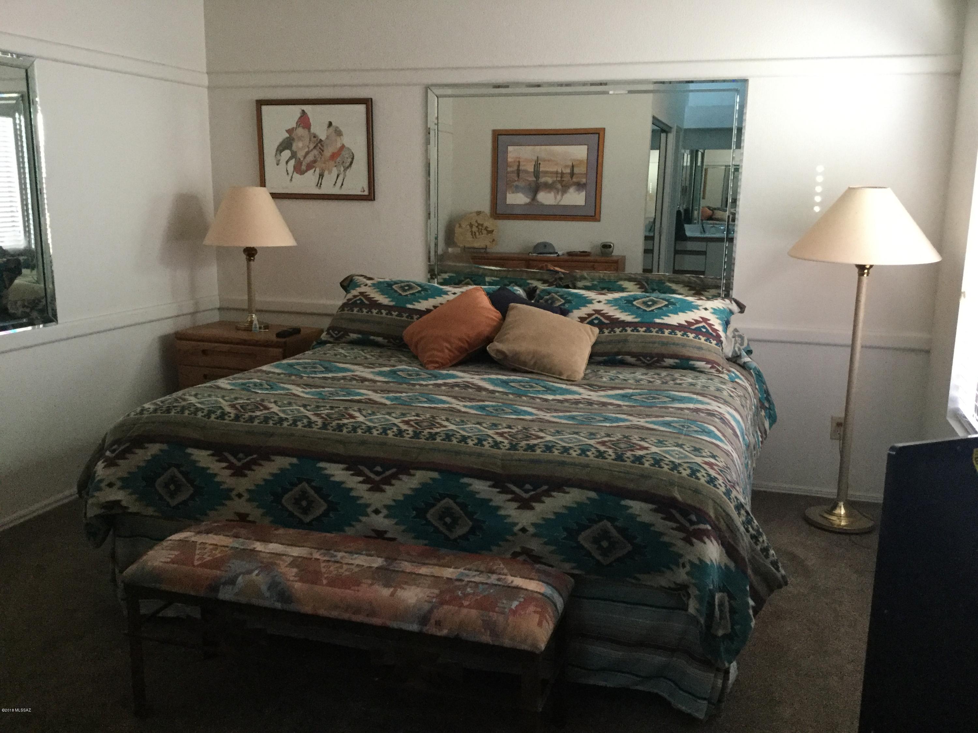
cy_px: 366
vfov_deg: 45.4
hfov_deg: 58.4
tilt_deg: -11.5
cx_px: 489
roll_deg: +0.1
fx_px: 876
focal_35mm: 31
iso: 200
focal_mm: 3.3
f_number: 2.4
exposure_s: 1/30
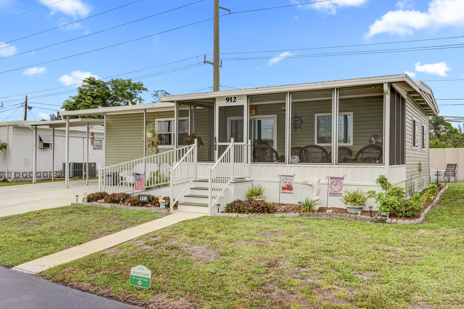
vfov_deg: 43.6
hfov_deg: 61.9
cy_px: 154
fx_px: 387
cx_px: 232
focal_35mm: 30
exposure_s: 1/1000
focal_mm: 30
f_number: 8
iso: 400
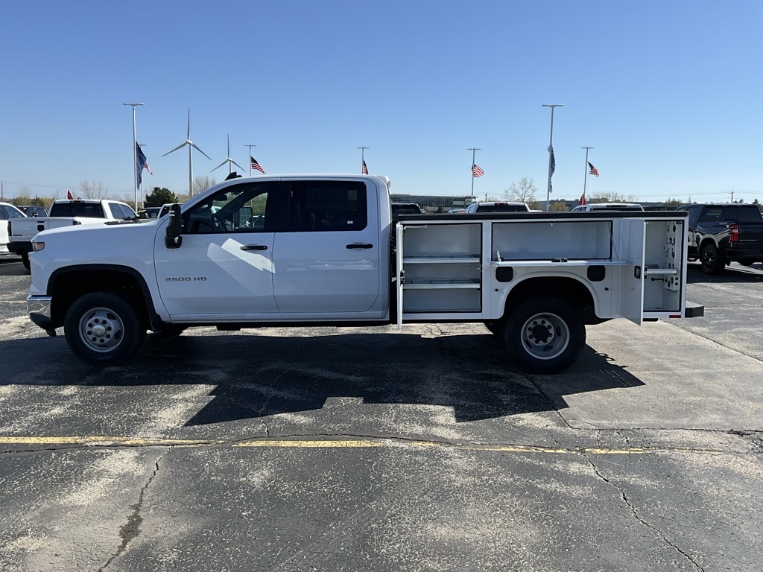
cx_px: 382
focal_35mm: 29
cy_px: 286
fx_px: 639
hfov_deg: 61.7
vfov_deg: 48.2
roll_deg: -1.8
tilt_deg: -8.4
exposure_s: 1/1912
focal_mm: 3
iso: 25
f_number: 1.8
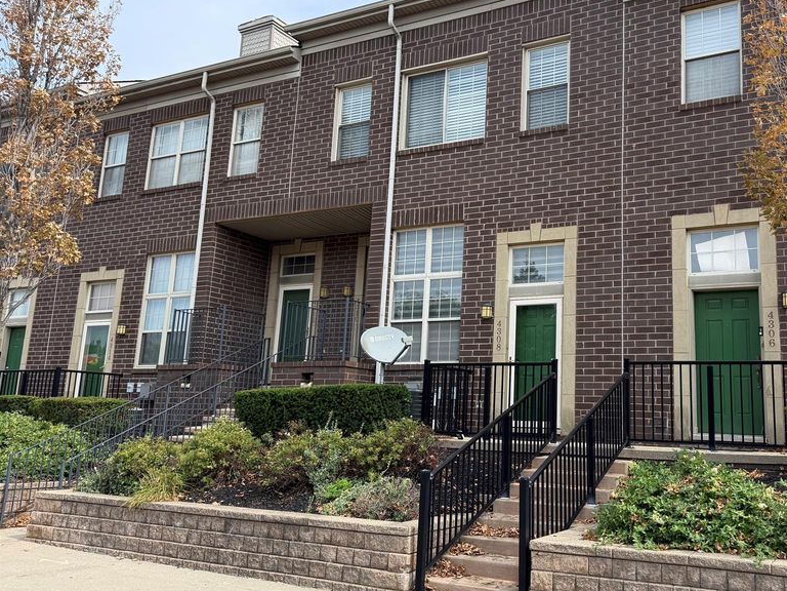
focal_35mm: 32
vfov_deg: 44.1
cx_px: 511
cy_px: 277
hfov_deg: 55.9
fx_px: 728
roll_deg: -1.2
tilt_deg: +11.7
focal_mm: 6.76
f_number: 1.78
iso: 100
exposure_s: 1/2907
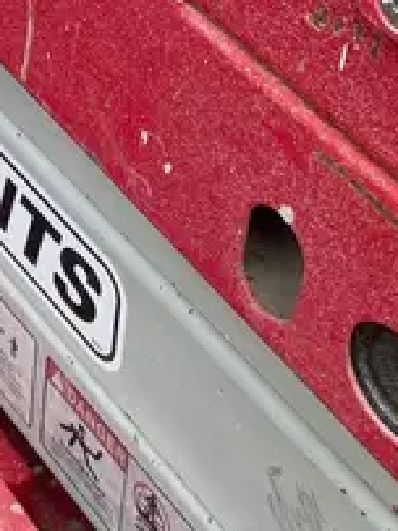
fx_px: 1443
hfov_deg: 15.4
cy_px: -182
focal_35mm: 94
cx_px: 0
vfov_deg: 19.1
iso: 32
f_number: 1.6
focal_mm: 4.2
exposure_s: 1/500
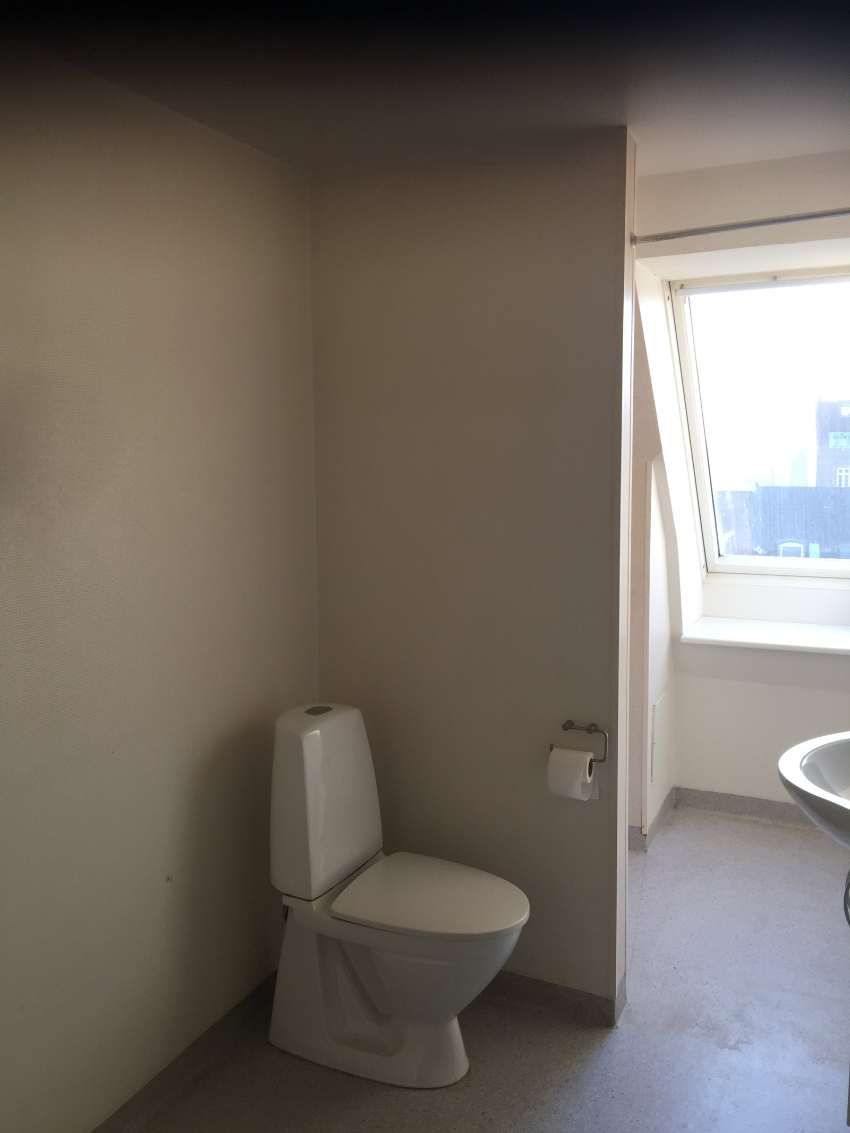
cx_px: 425
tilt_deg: -5.9
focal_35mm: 29
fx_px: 949
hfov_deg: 48.2
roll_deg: -0.4
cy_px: 566
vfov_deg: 61.7
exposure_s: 1/100
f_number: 2.2
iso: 40
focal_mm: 4.15
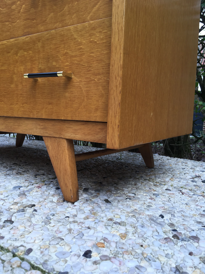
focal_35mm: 29
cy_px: 137
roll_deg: -1.0
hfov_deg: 48.2
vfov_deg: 61.7
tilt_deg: -5.1
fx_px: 229
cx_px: 102
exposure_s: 1/109
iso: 25
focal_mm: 4.15
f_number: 2.2
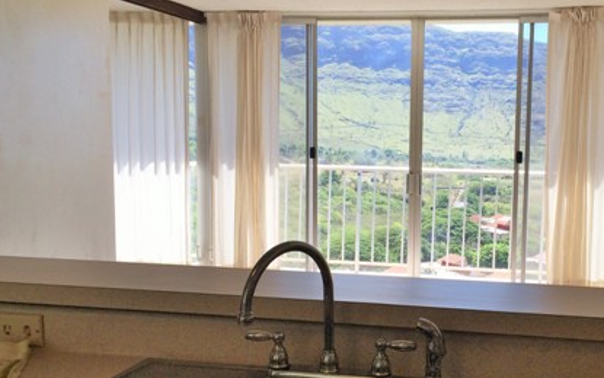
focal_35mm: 49
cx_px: 409
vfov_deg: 26.3
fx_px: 807
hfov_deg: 40.5
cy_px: 230
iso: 32
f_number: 2.2
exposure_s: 1/672
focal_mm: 4.12
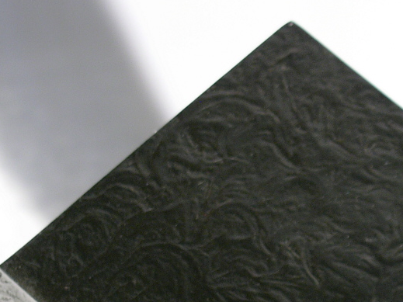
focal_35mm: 222
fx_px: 2584
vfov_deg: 6.6
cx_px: 308
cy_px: 372
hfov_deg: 8.9
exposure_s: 1/60
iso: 100
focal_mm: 22.5
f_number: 3.2
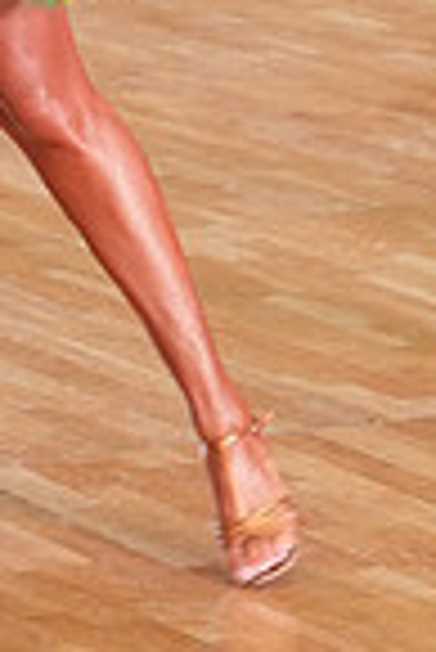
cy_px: -526
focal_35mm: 308
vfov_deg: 6.5
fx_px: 5582
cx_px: 142
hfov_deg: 4.5
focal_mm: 77
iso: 4000
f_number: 5.6
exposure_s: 1/200
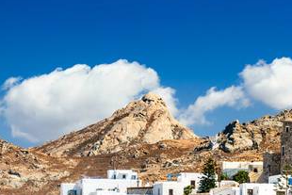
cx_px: 254
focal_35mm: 297
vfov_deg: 4.6
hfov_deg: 6.9
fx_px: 2410
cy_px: 230
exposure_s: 1/400
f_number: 10
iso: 200
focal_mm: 120
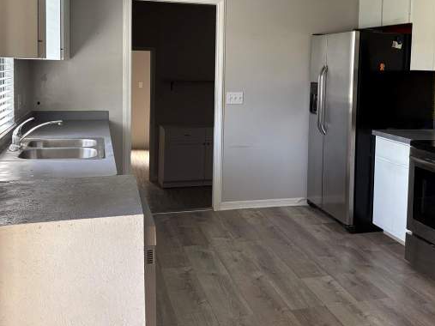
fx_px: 515
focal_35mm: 41
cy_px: 105
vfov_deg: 34.7
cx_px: 260
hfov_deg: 45.5
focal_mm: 5.96
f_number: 1.6
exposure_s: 1/121
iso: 100
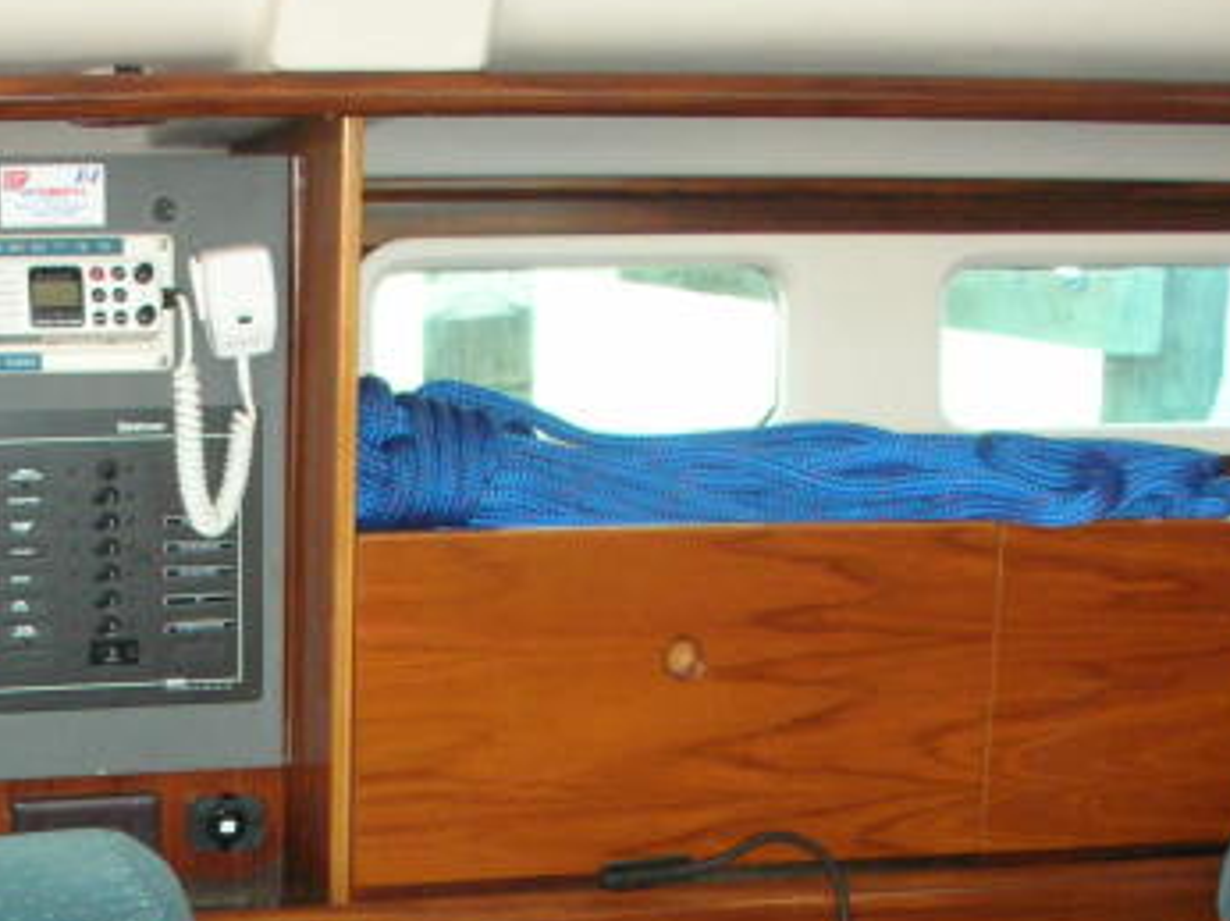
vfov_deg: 17.6
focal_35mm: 81
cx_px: 366
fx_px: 2876
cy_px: 1017
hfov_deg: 24.0
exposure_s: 1/60.1
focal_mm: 5.8
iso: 176
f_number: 3
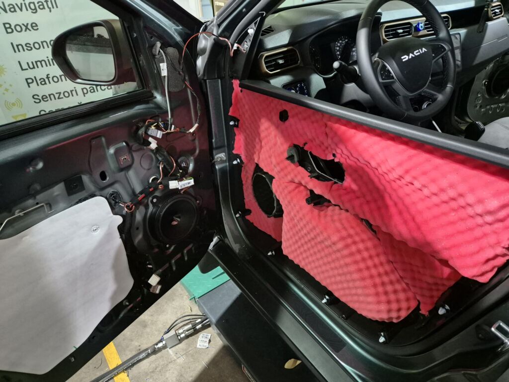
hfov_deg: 73.9
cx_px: 254
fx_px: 338
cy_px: 191
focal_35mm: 23
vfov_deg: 58.9
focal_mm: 5.4
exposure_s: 1/100
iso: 1600
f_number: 1.8
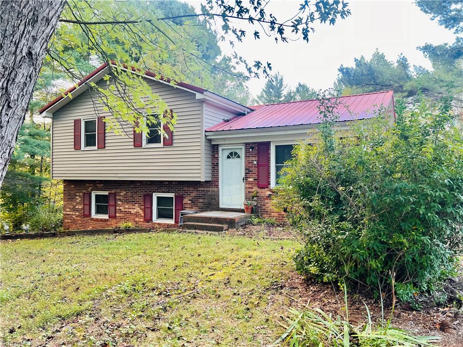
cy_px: 174
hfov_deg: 67.3
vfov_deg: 53.1
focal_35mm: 26
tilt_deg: -0.2
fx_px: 348
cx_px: 232
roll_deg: -1.1
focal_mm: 5.7
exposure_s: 1/121
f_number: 1.5
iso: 80
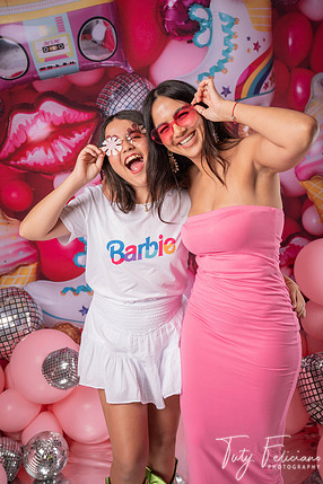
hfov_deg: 31.2
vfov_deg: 45.4
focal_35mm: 43
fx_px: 579
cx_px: 168
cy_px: 239
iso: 250
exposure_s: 1/80
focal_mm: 41
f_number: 5.6
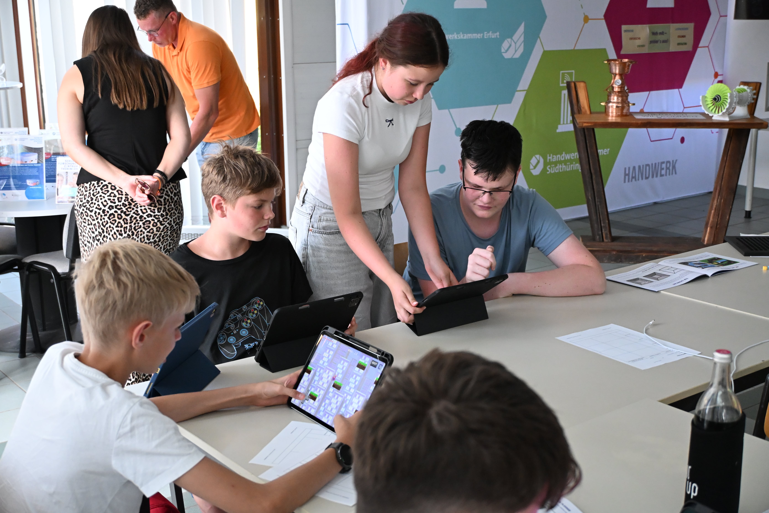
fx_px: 993
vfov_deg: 28.9
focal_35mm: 46
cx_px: 384
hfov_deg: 42.3
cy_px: 256
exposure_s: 1/200
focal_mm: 31
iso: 2800
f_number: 4
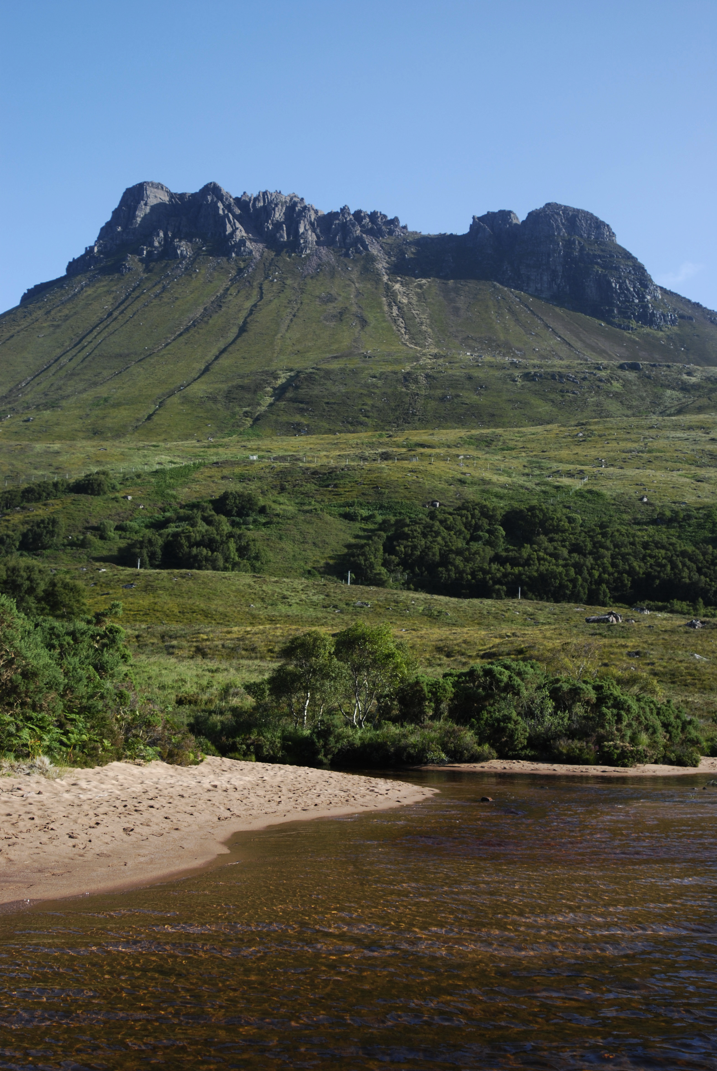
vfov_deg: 46.3
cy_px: 536
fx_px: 1251
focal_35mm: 42
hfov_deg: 32.0
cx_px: 358
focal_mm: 28
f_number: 4.5
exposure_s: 1/500
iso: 200
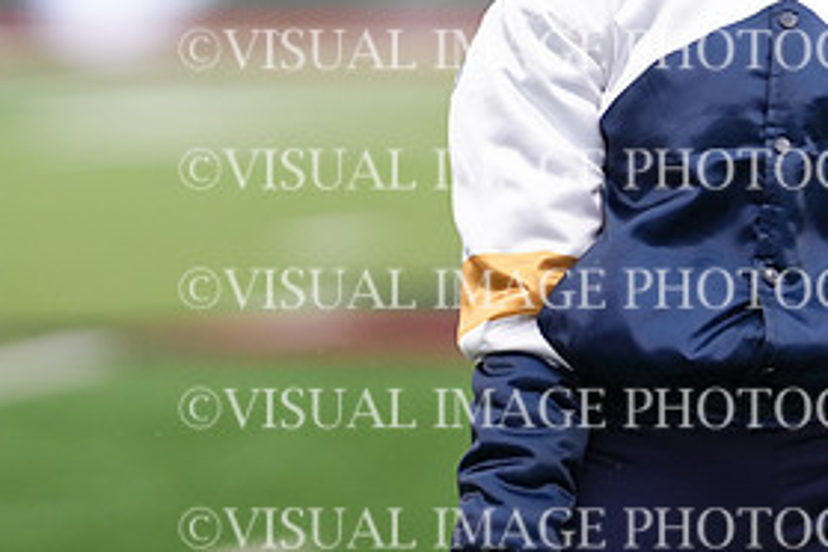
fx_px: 19158
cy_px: -10
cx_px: 608
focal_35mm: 833
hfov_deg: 2.5
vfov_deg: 1.7
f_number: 4
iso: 2000
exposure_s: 1/5000
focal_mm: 400
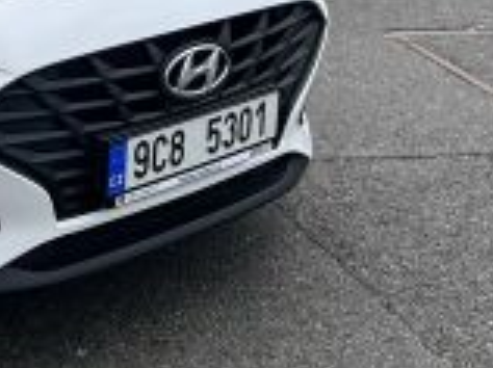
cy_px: -161
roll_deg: +1.3
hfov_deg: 20.8
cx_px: -161
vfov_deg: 16.1
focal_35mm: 85
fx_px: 1209
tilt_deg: -10.0
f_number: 1.6
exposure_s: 1/1355
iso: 50
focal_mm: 5.1
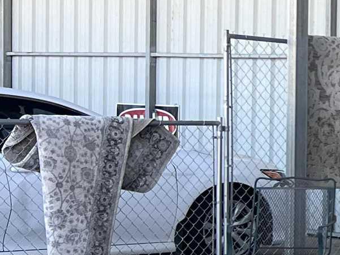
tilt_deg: -4.5
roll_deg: -0.3
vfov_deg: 11.1
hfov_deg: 11.8
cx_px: 842
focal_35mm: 133
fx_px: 1306
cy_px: 205
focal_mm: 5.7
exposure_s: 1/407
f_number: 1.5
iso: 50
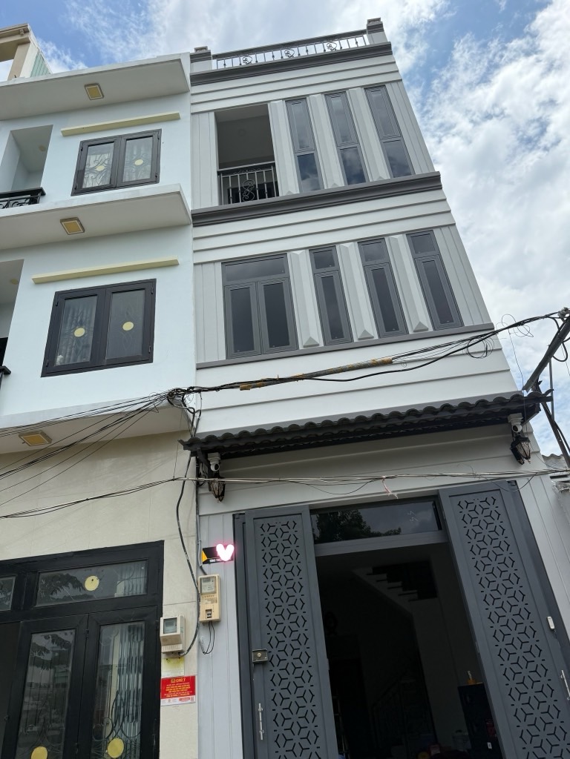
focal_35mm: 24
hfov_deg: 56.8
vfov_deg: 71.6
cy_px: 380
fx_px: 527
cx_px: 285
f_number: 1.78
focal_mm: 6.76
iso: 100
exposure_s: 1/6711
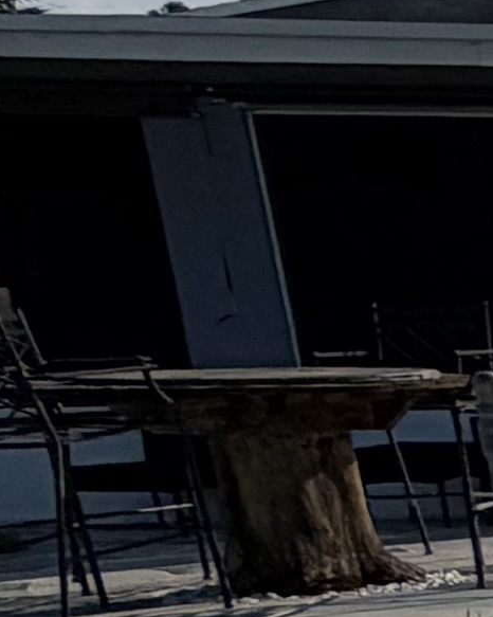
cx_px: 2375
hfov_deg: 6.6
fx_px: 2445
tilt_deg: -12.0
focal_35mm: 134
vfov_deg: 13.8
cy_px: 832
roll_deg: -0.7
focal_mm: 2.22
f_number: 2.2
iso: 25
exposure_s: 1/2410
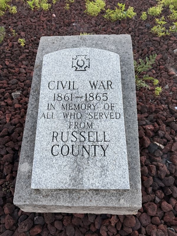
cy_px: 118
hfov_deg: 56.8
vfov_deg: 71.6
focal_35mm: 24
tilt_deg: -48.4
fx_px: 164
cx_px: 88
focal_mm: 6.76
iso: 80
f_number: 1.78
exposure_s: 1/440
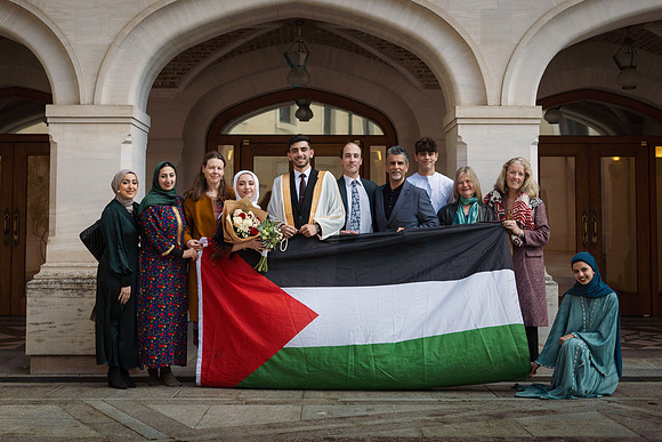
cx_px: 327
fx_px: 974
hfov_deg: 37.5
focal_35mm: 53
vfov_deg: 25.5
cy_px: 160
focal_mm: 40
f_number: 3.5
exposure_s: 1/640
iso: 200
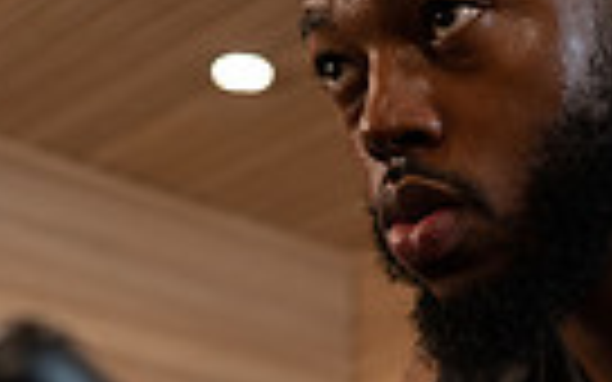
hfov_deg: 17.4
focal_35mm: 118
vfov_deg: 10.8
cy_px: 499
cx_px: 540
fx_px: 1968
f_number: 2.8
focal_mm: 35
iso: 400
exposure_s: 1/160
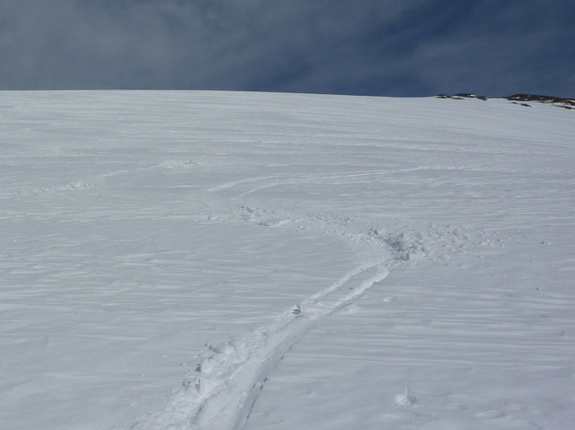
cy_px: 232
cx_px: 113
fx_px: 697
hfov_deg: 42.7
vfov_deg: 34.3
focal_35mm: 42
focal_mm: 4.1
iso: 80
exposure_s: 1/2000
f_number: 6.3
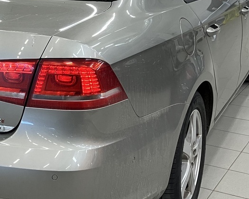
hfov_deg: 24.6
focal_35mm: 75
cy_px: 54
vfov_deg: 20.3
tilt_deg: -12.9
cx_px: 23
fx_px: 553
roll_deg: +0.5
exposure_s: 1/50
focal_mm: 3.99
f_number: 1.8
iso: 64
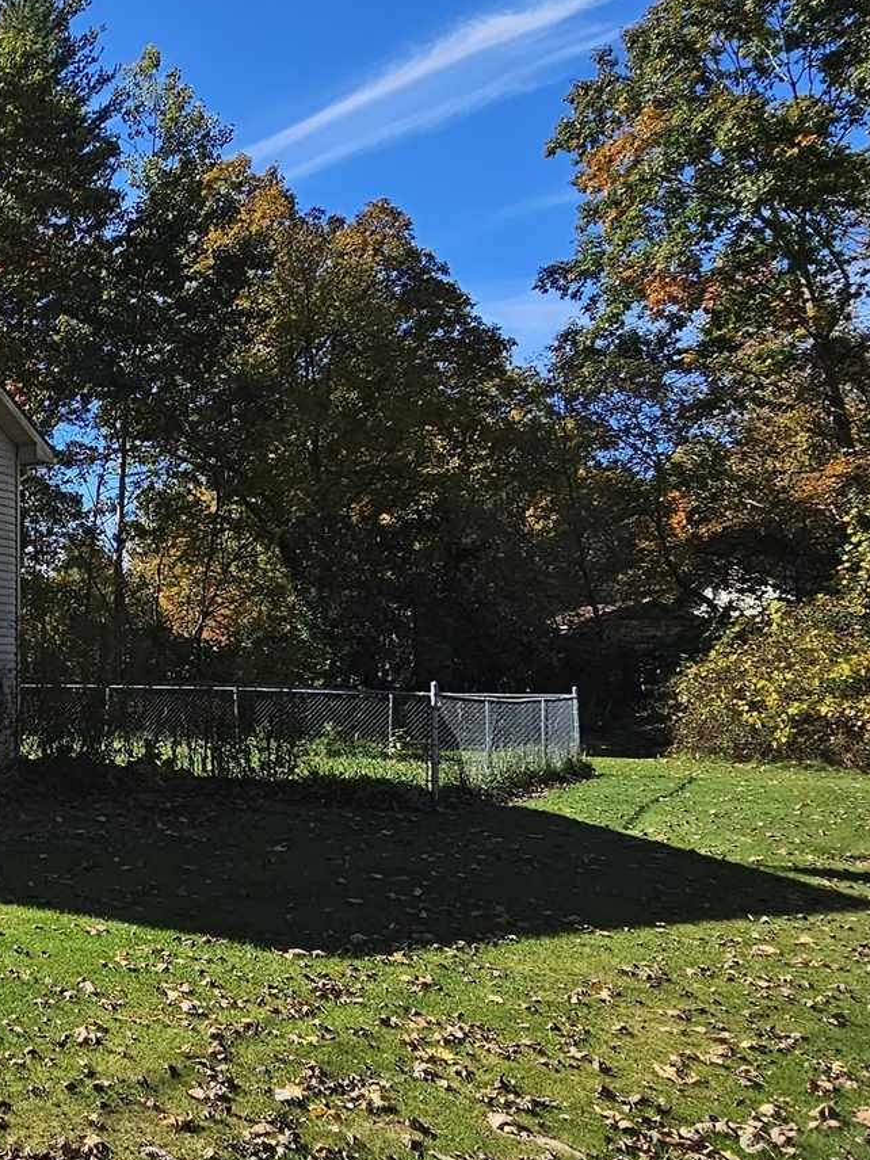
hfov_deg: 32.9
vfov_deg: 52.6
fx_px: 1173
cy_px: 572
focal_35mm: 35
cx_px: -190
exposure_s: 1/1834
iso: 50
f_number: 2.2
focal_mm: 2.2
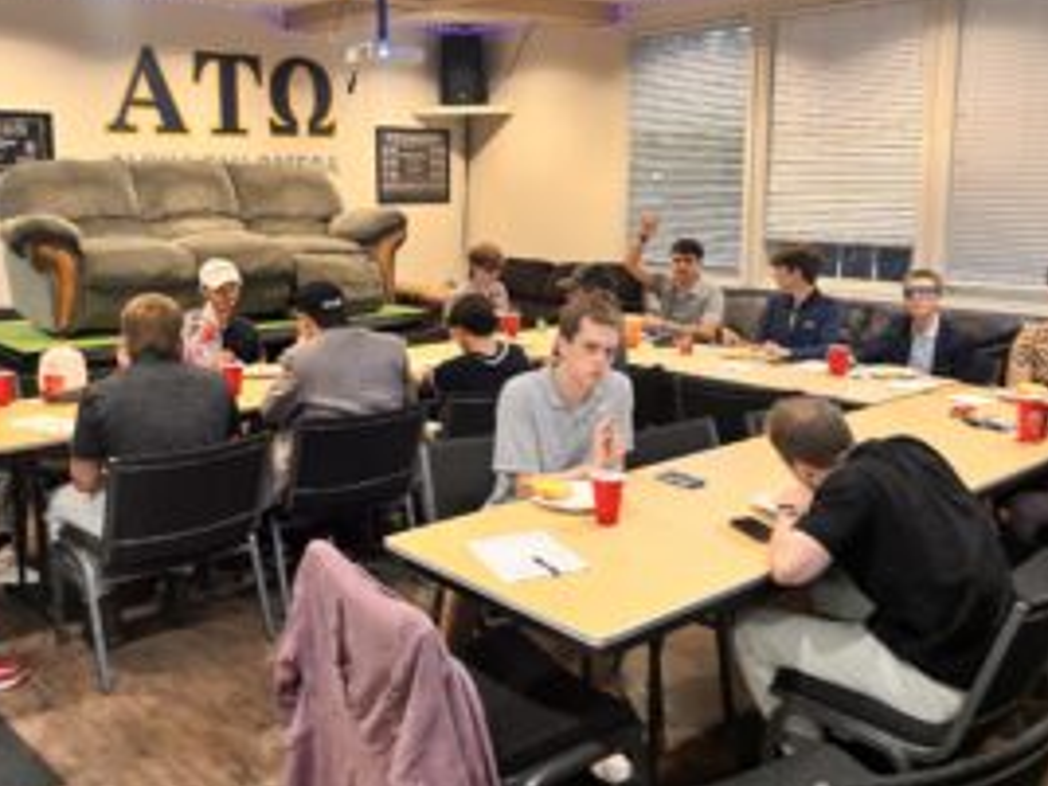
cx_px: 512
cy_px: 330
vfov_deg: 41.7
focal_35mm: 34
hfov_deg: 54.0
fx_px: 1029
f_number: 1.6
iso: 320
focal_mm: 5.1
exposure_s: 1/60
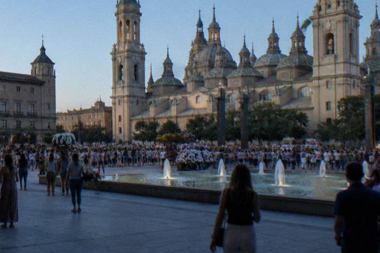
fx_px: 739
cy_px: 74
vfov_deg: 19.4
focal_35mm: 70
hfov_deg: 28.6
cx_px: 110
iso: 500
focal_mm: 47
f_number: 7.1
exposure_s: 1/640
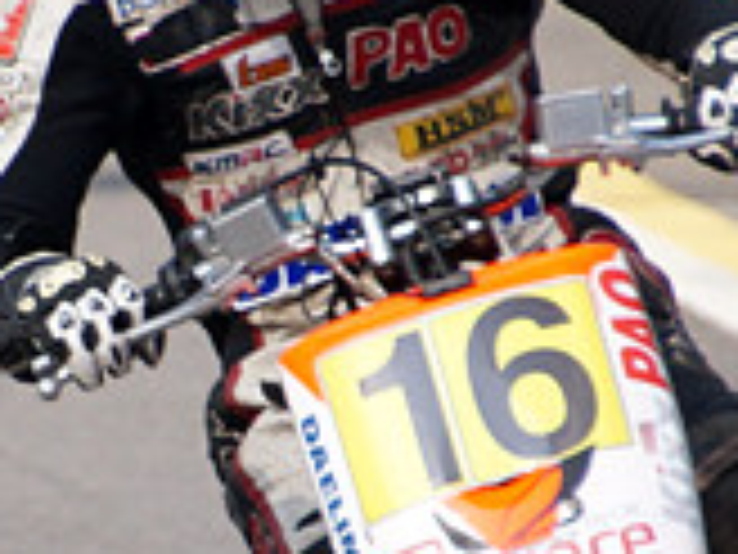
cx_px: 99
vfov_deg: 0.8
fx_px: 42064
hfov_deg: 1.0
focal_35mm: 1973
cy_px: 300
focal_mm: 280
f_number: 6.3
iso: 400
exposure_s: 1/1250
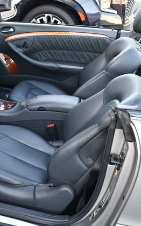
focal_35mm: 56
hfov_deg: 22.8
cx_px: 30
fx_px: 345
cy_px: 111
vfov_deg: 36.3
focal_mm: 18
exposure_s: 1/250
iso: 640
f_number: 3.5
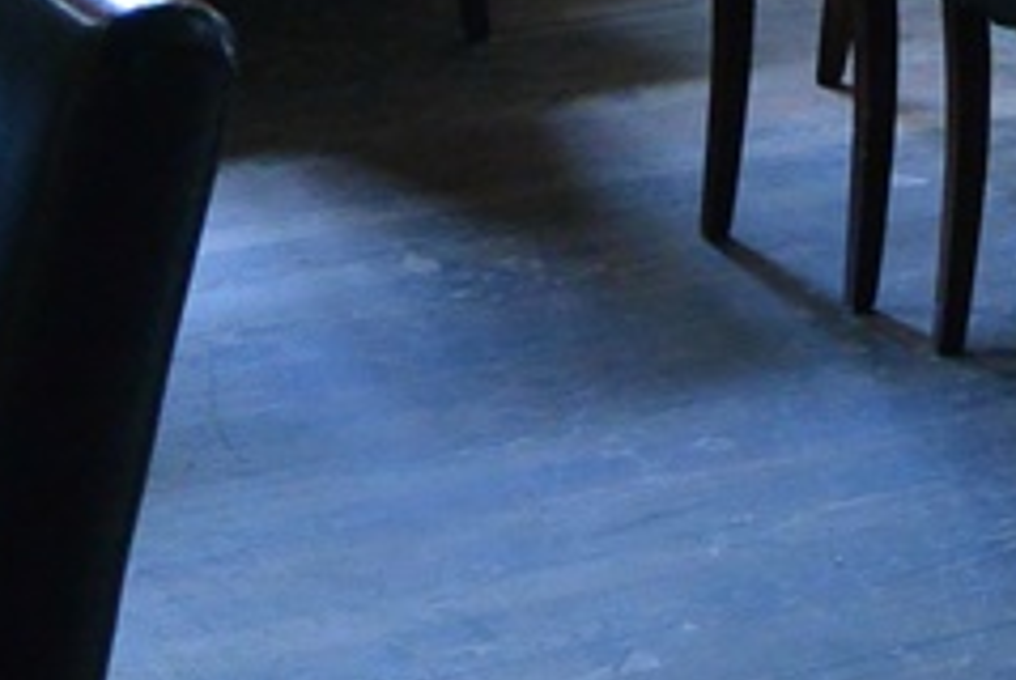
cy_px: -623
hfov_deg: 11.3
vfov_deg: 8.1
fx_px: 4606
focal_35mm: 163
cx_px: 2104
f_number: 4
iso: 800
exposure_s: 1/20
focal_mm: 13.5
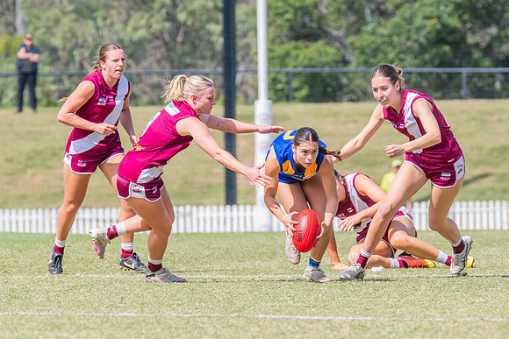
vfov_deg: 2.4
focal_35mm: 582
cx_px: 305
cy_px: 162
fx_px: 8233
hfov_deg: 3.5
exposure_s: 1/1250
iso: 800
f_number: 10
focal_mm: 420
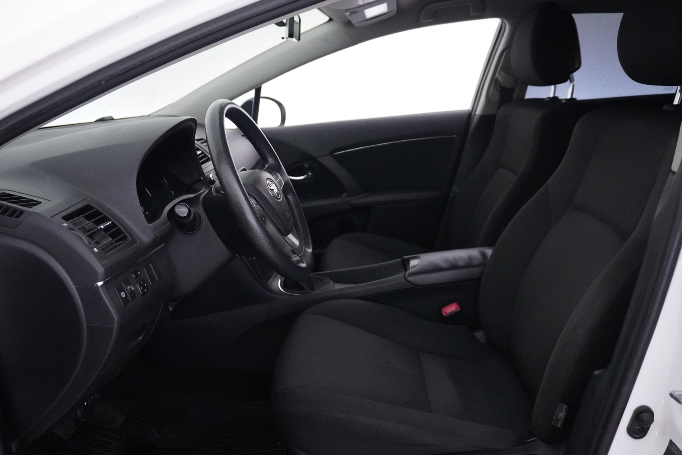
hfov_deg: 61.9
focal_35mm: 30
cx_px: 341
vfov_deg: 43.6
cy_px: 228
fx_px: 568
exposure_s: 1/80
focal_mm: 20
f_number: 4
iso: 6400
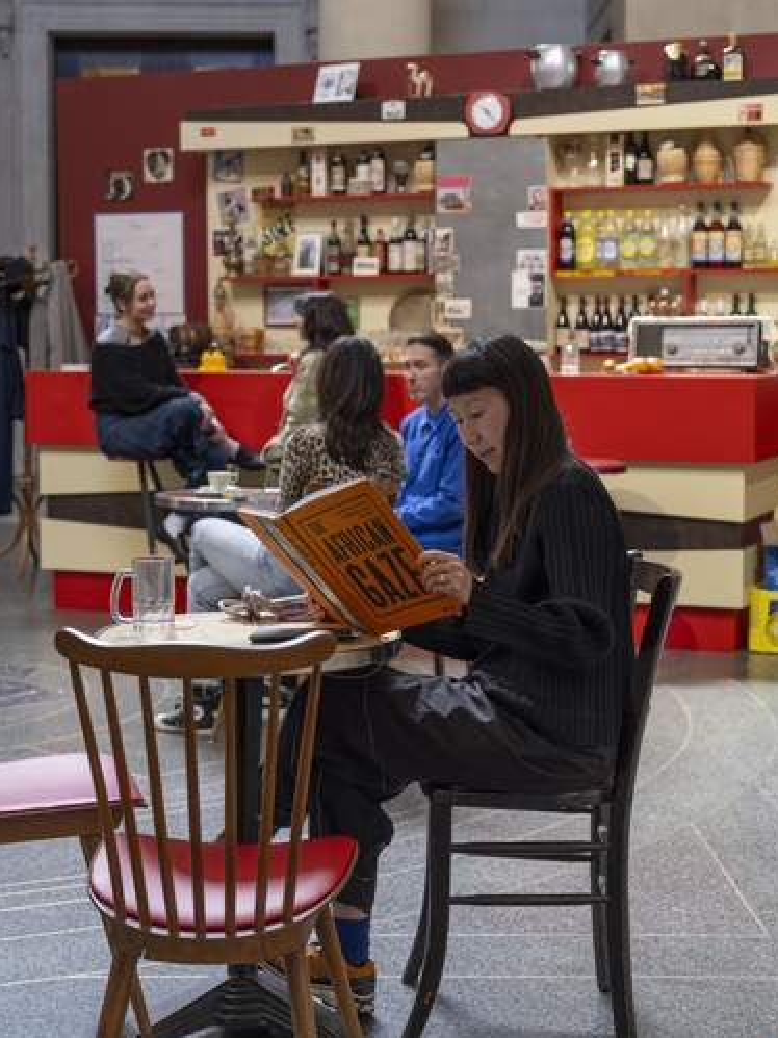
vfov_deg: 30.3
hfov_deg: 22.9
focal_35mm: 64
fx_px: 1919
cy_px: 476
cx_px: 395
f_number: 5.6
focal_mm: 72
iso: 1250
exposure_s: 1/60
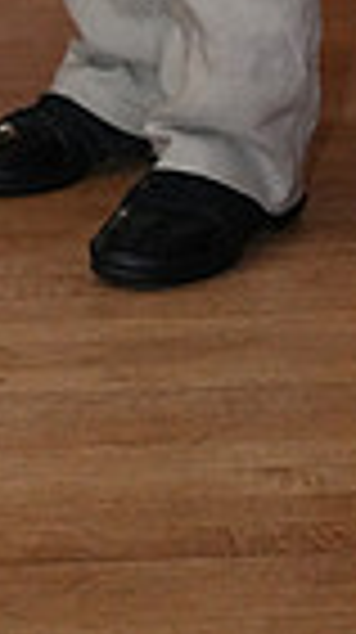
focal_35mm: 271
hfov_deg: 4.5
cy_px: -656
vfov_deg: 7.6
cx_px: -110
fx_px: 4562
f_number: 4
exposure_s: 1/200
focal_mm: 63
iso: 5000
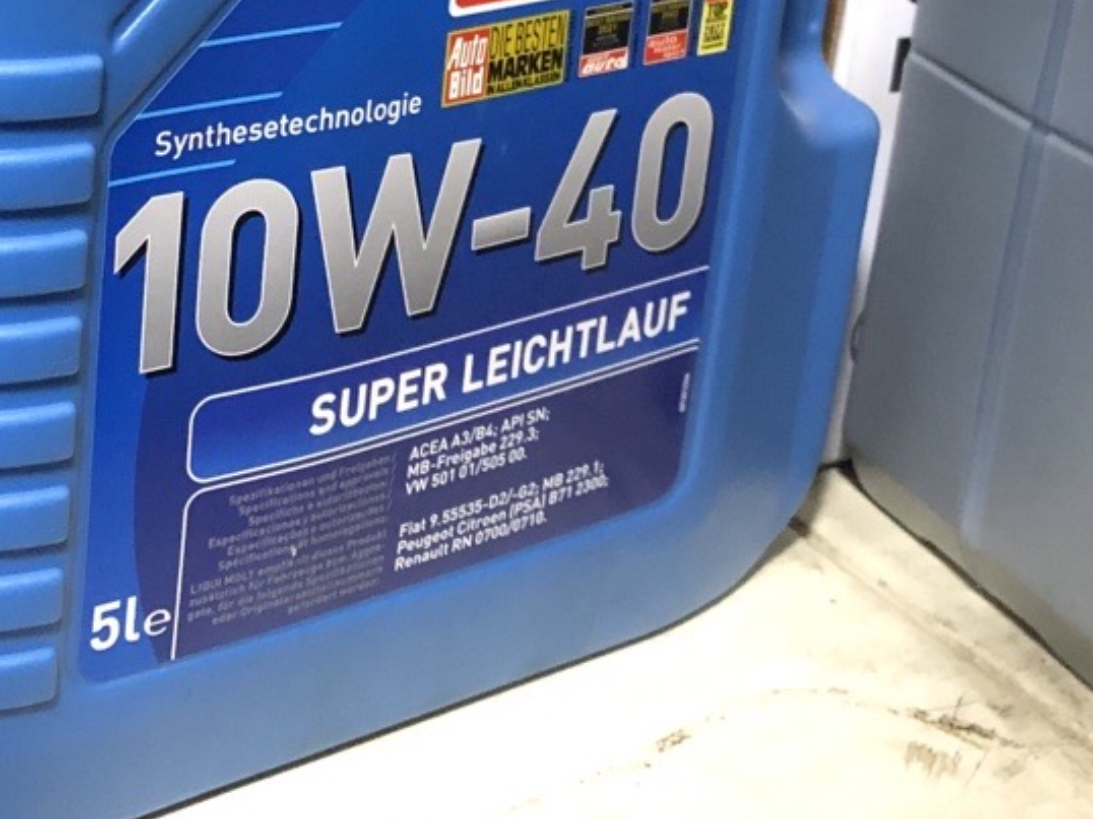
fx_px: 2367
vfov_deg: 18.5
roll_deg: -4.6
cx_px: 158
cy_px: -199
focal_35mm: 75
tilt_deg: -13.9
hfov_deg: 25.4
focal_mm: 4
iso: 80
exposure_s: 1/7
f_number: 1.8
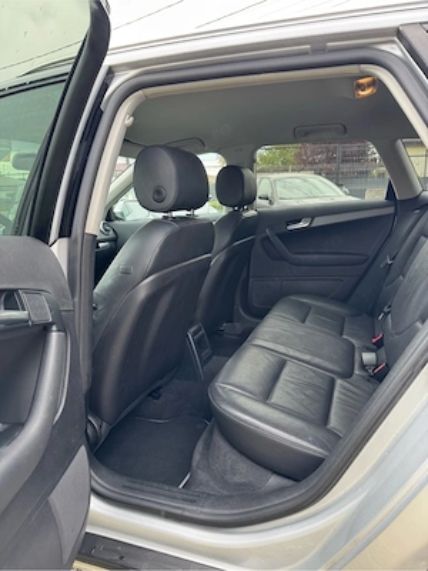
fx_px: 396
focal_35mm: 24
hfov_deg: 56.8
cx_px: 214
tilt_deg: -13.9
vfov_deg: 71.6
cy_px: 286
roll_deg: -0.2
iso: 125
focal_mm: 6.76
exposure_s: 1/121
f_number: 1.78
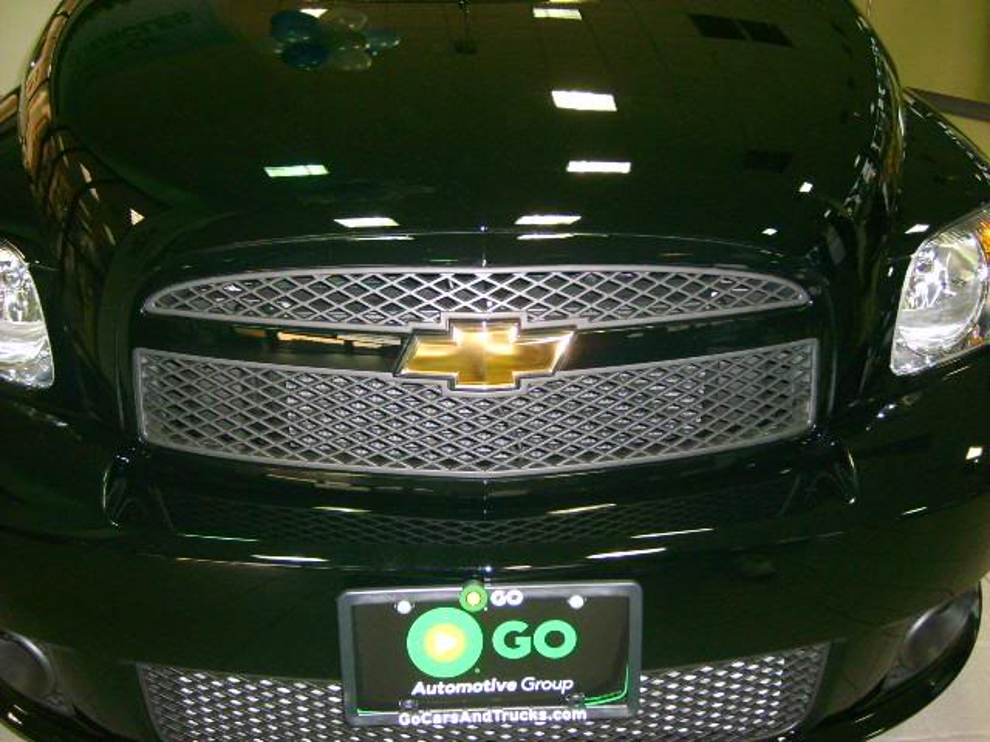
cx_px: 495
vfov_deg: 40.7
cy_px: 371
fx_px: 1001
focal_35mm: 35
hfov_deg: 52.6
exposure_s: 1/30
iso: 277
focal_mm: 5.8
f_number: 2.8
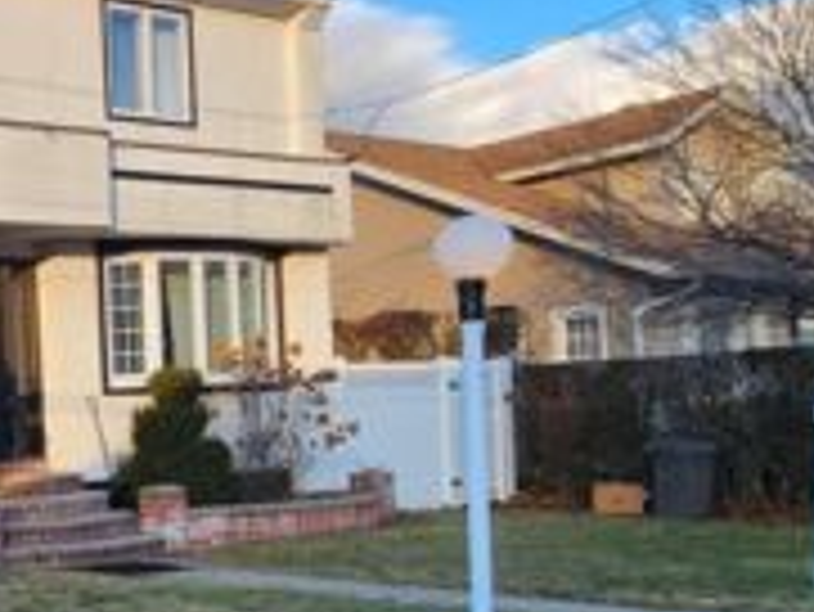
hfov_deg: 28.8
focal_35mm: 46
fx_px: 1082
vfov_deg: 30.9
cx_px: -364
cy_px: 468
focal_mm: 2.2
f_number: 2.2
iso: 50
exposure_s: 1/369
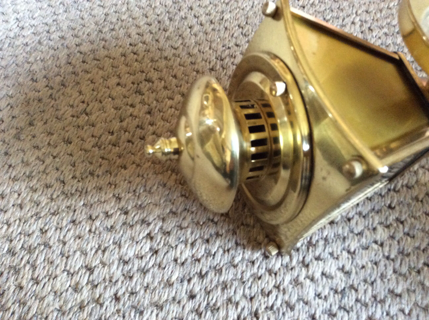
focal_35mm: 32
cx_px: 214
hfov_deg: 56.9
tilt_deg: -61.8
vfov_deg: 44.1
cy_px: 160
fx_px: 396
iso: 250
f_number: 2.4
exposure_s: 1/17
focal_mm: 3.3
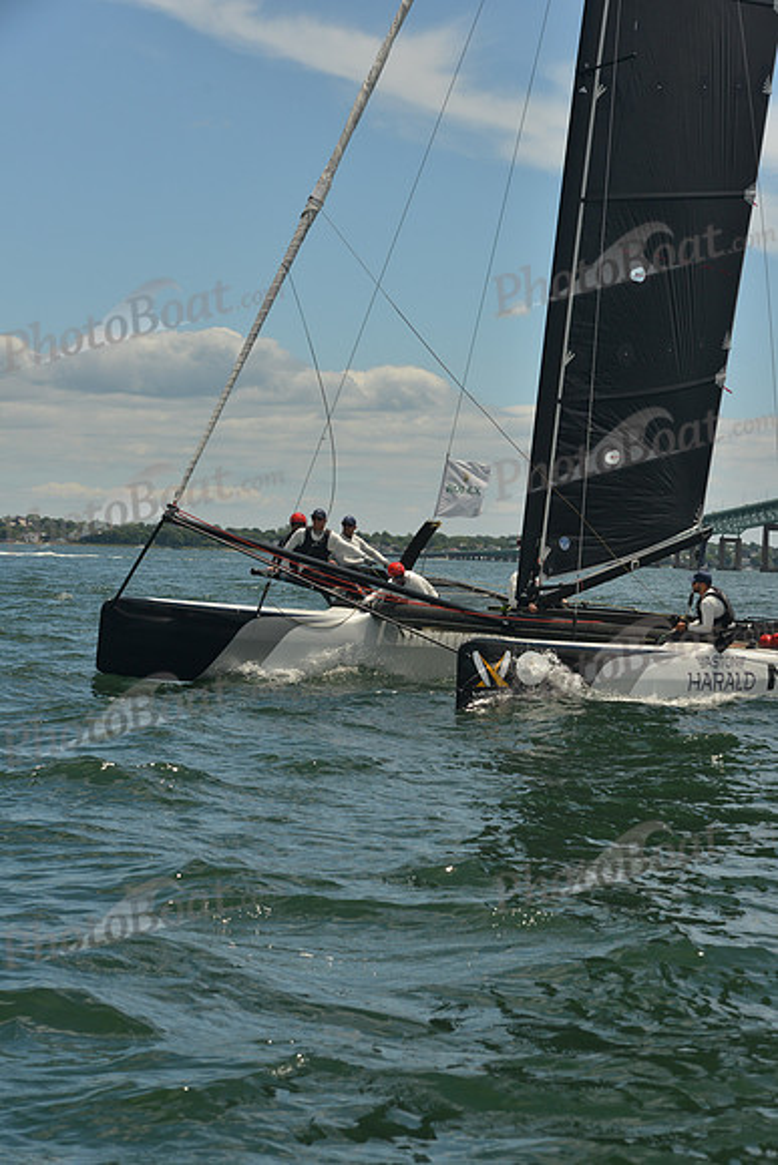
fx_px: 2527
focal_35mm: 78
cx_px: 389
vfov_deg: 26.0
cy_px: 582
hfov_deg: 17.5
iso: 400
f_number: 7.1
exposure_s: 1/1000
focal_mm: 78
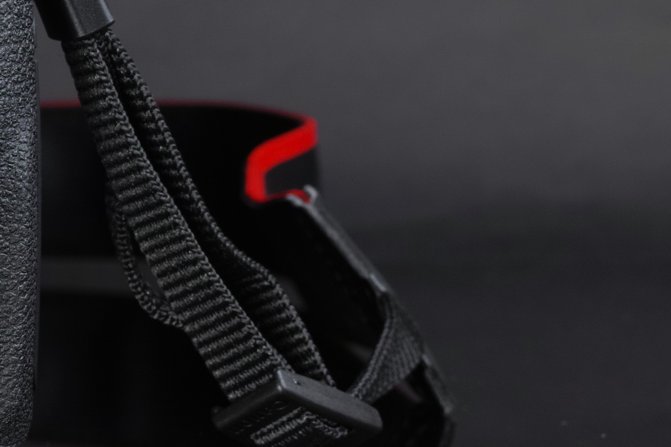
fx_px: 2721
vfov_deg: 9.4
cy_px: 223
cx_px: -413
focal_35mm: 146
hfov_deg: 13.1
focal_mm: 30
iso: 100
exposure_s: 1/125
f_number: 8
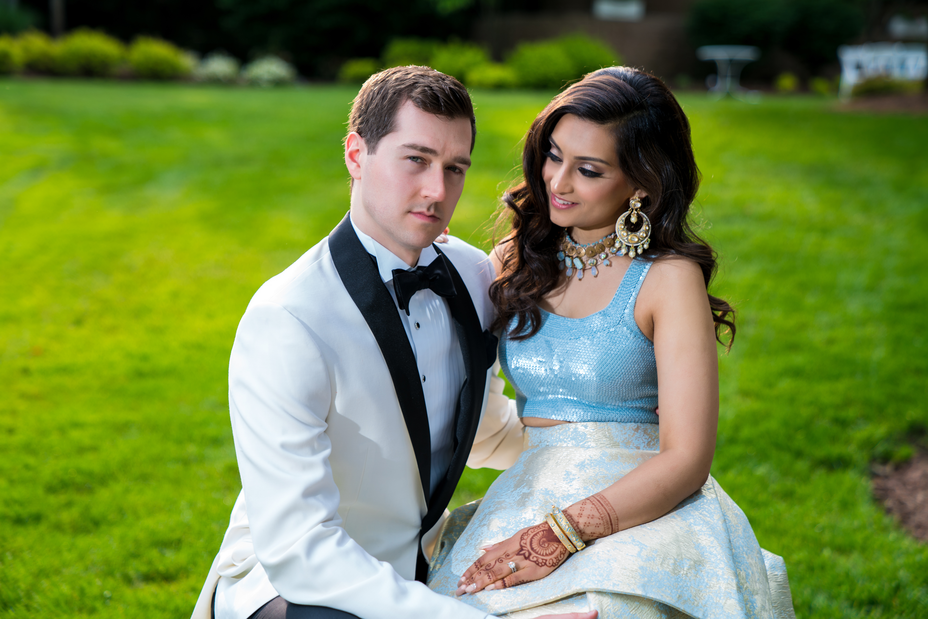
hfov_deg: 28.8
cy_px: 310
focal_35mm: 70
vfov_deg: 19.5
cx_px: 464
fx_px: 1805
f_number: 2.8
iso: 50
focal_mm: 70
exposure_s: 1/125
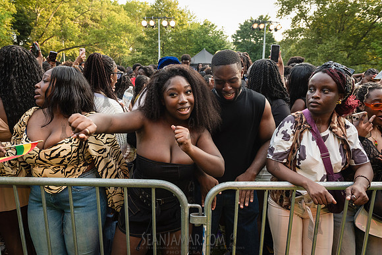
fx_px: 287
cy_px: 128
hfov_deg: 67.4
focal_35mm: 27
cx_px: 191
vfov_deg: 48.0
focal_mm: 27
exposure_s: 1/320
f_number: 4.5
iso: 1000
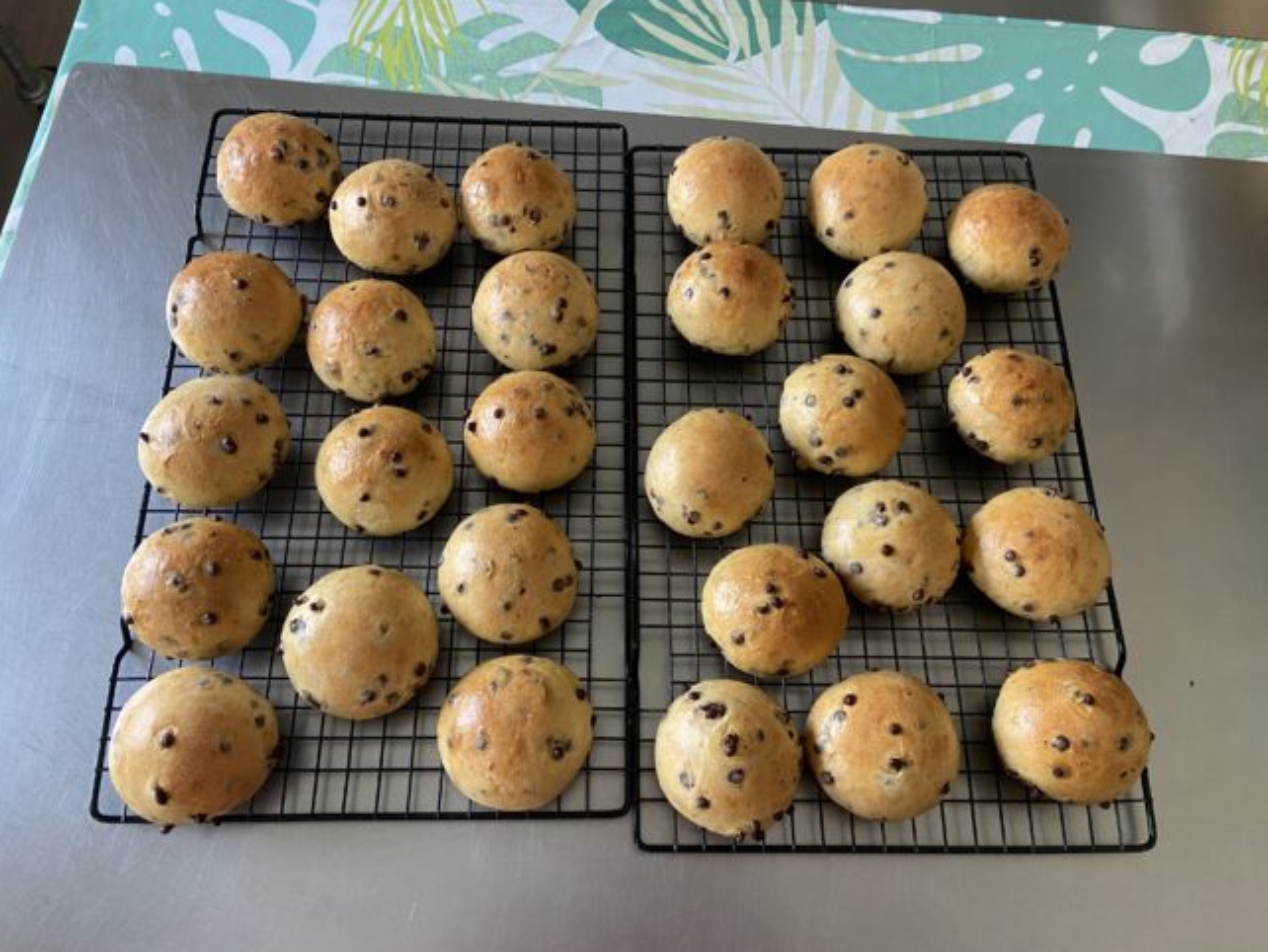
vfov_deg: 51.4
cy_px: 486
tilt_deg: -69.8
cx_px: 629
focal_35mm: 27
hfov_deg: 65.3
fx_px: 989
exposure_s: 1/60
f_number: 1.8
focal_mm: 4.25
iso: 125
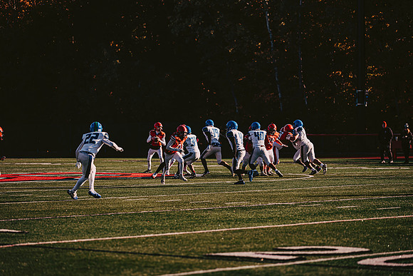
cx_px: 206
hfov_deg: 14.2
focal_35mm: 145
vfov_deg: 9.5
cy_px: 138
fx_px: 1664
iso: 125
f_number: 2.8
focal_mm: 145
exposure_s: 1/3200
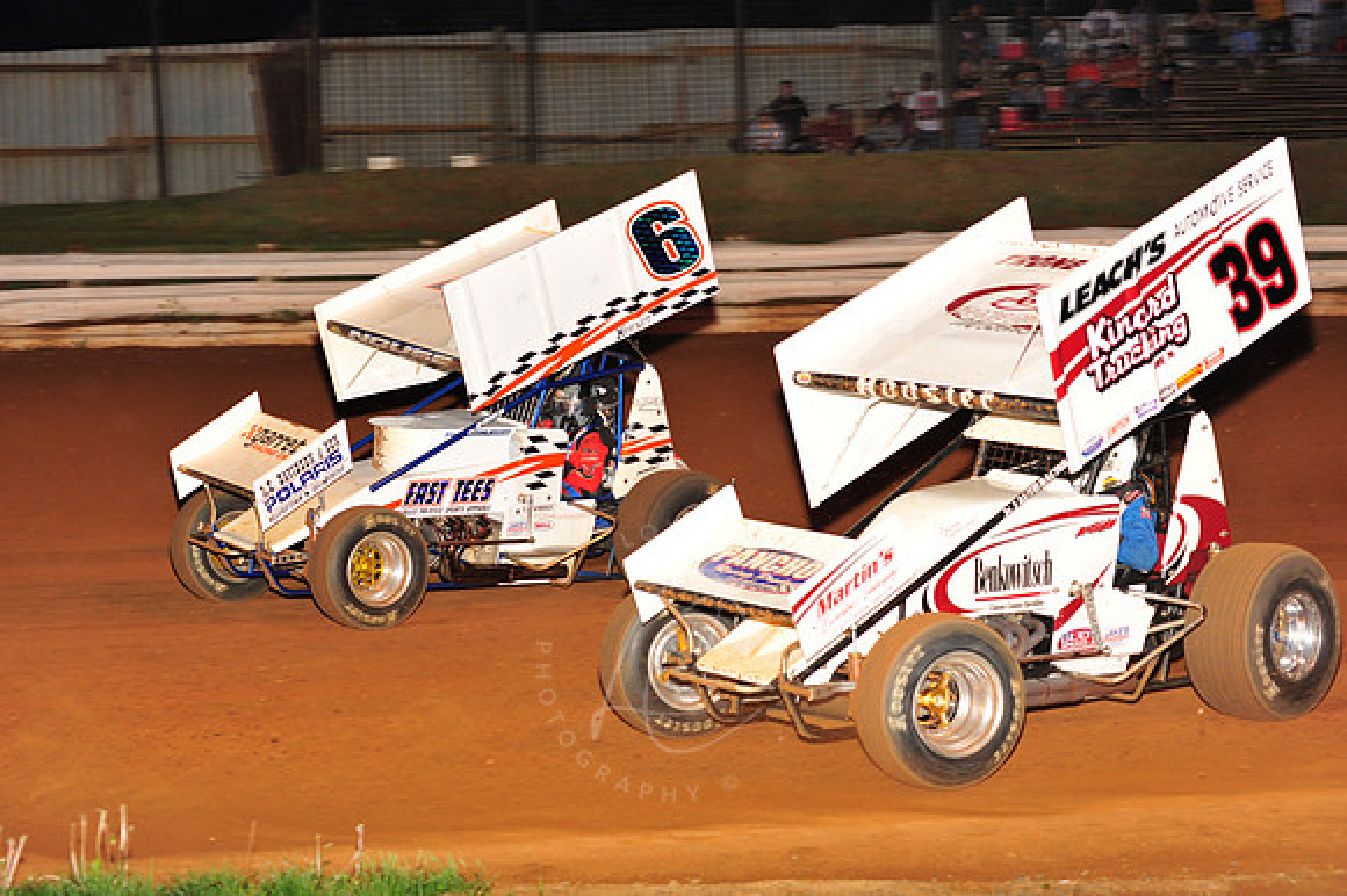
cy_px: 448
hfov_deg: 25.4
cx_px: 674
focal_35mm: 80
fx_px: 2992
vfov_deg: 17.0
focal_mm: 80
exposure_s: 1/320
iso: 1000
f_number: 6.3
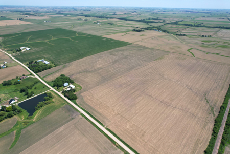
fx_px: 141
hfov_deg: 78.6
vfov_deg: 57.2
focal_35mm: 22
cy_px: 77
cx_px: 115
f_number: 2.8
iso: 100
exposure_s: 1/2000
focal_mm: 8.38
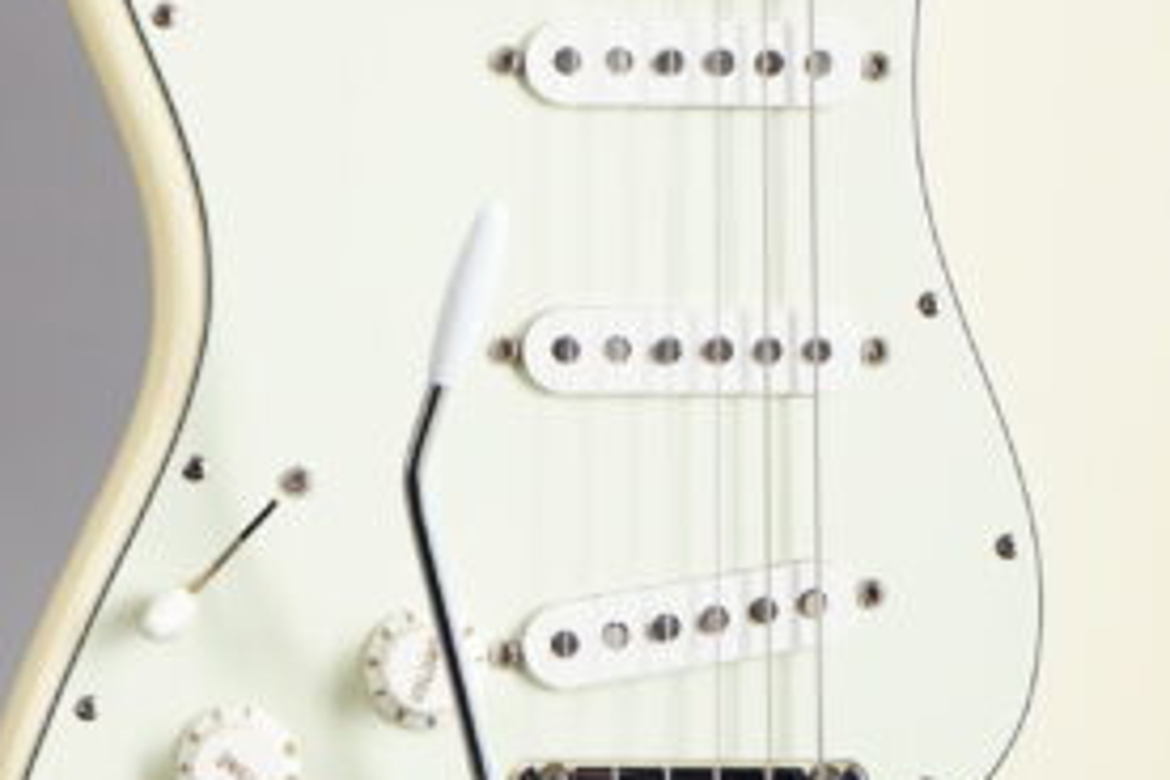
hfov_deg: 14.1
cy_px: 356
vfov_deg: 9.4
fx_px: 4745
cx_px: 676
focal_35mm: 146
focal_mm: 70
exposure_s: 1/160
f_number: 7.1
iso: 160
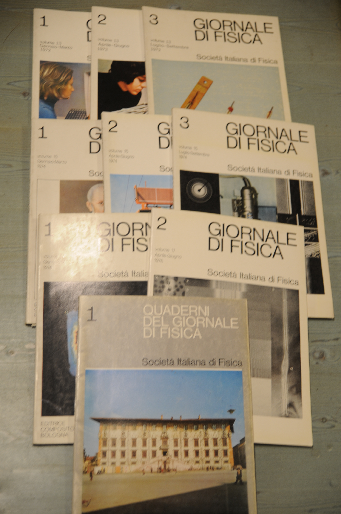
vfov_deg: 33.4
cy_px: 257
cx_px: 170
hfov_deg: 22.6
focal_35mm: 60
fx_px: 855
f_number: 2.8
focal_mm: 40
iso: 200
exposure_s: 1/15
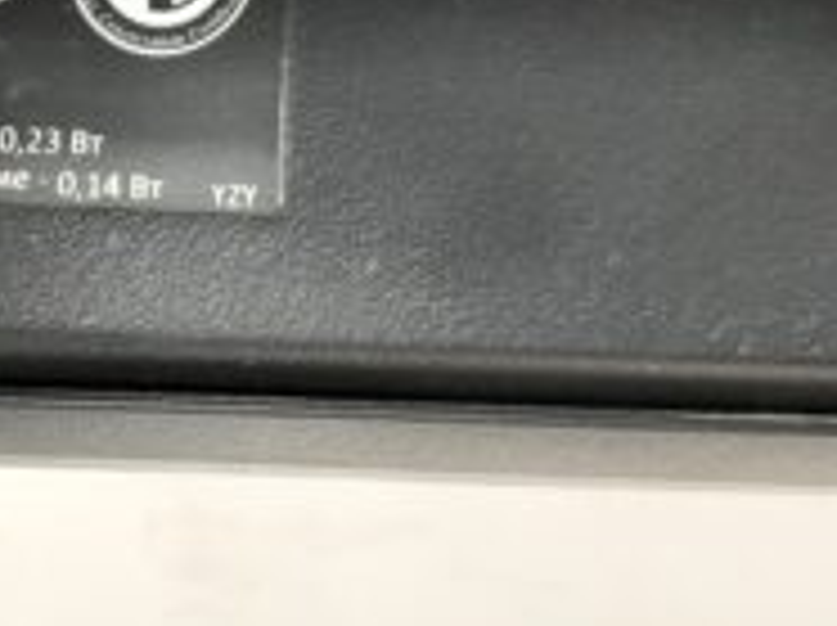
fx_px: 1690
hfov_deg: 26.3
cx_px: -9
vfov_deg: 20.8
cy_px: 164
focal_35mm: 70
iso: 250
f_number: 1.8
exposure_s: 1/50
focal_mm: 3.98
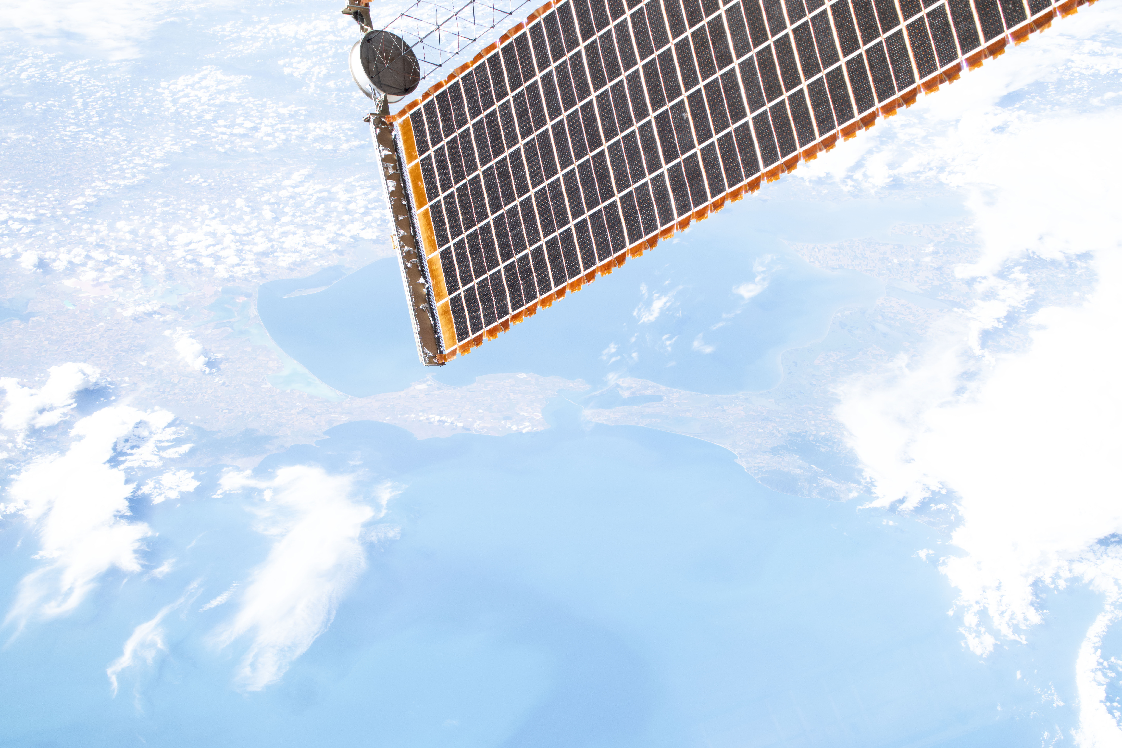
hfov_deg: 26.0
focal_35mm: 78
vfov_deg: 17.5
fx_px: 2431
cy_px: 374
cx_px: 561
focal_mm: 78
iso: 500
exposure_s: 1/1000
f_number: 5
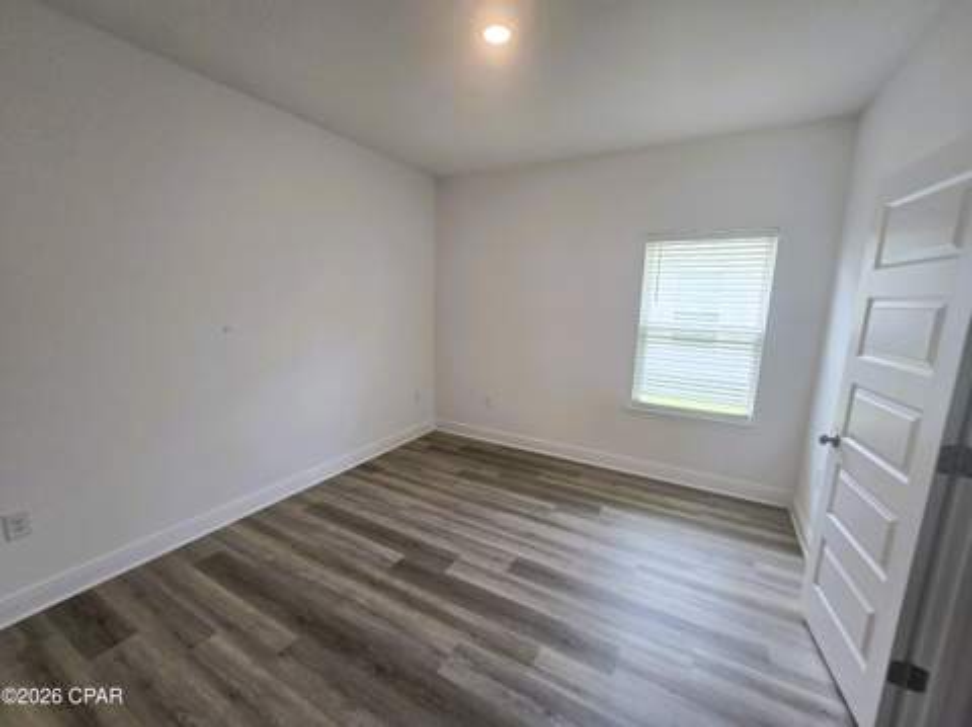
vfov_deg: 89.8
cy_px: 364
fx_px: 365
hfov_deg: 106.2
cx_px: 486
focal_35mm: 13
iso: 64
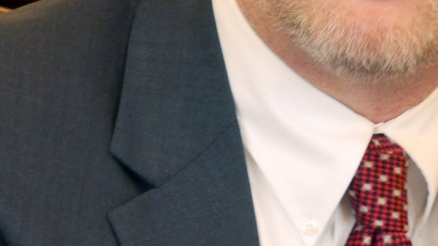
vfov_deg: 1.2
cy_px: 173
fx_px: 12205
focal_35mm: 1051
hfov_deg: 2.1
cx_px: 257
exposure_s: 1/20
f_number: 6.3
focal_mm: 115
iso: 1600
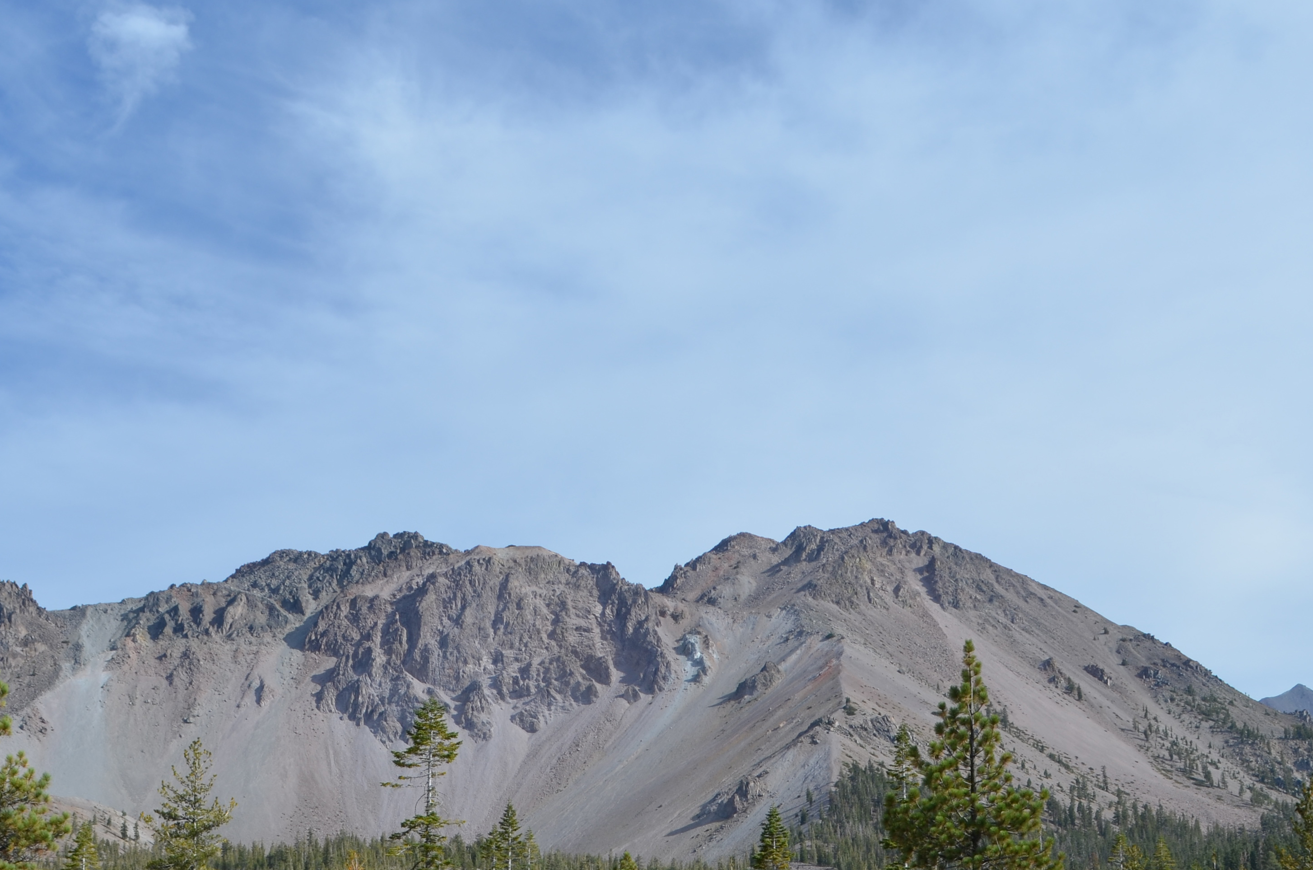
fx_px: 2220
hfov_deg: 32.9
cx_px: 594
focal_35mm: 61
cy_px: 623
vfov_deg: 22.0
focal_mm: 24
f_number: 8
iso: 100
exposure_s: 1/250
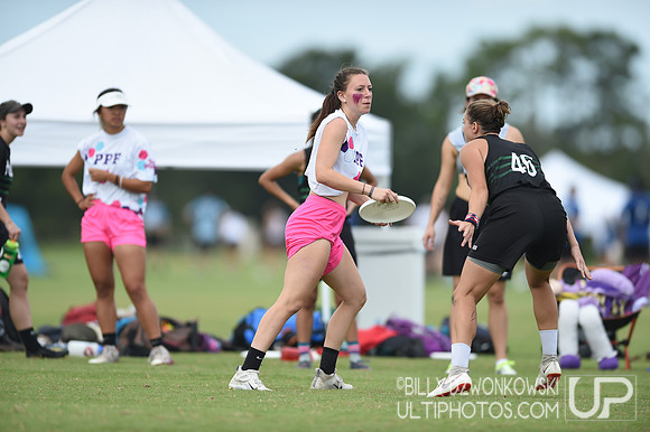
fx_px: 7218
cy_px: 216
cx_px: 325
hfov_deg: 5.2
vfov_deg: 3.4
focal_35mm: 400
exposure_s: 1/1000
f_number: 2.8
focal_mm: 400
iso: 125
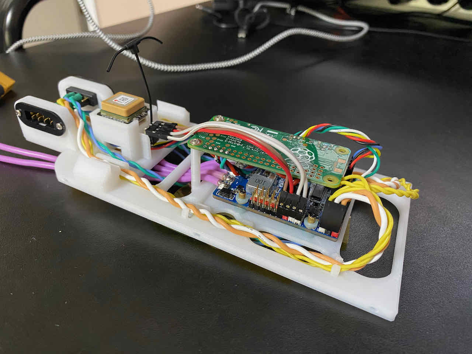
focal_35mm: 26
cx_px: 236
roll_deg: -1.0
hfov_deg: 67.3
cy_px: 177
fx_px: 355
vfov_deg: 53.1
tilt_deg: -35.1
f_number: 1.8
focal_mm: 4.25
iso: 500
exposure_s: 1/50
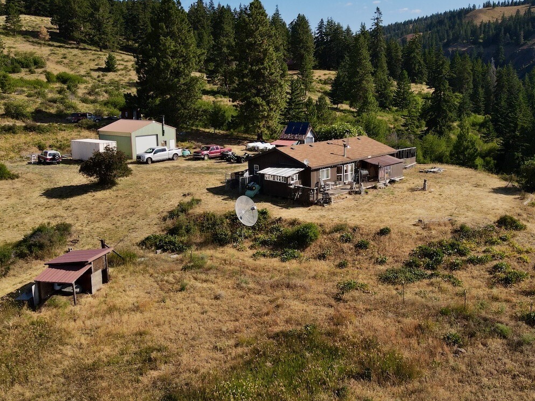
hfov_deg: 57.9
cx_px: 319
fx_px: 479
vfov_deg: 45.3
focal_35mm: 31
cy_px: 172
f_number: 2.8
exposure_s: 1/2000
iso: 200
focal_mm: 4.5
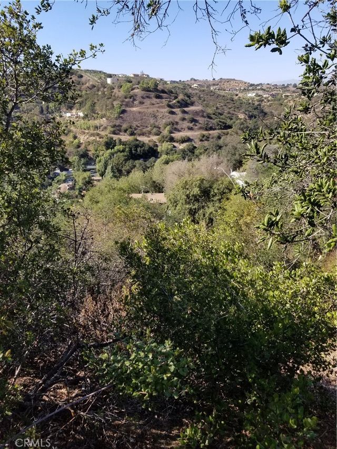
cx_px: 168
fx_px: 337
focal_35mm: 26
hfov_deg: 53.1
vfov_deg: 67.3
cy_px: 224
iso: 50
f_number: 1.7
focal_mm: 4.25
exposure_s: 1/1316
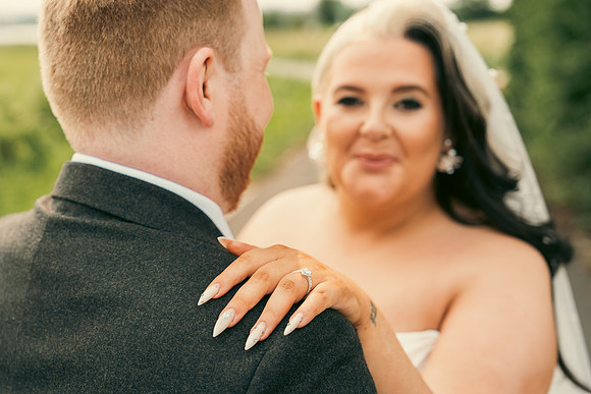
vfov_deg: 25.1
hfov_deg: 36.9
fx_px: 887
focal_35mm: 54
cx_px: 296
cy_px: 197
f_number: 3.5
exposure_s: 1/320
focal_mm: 54
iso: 125
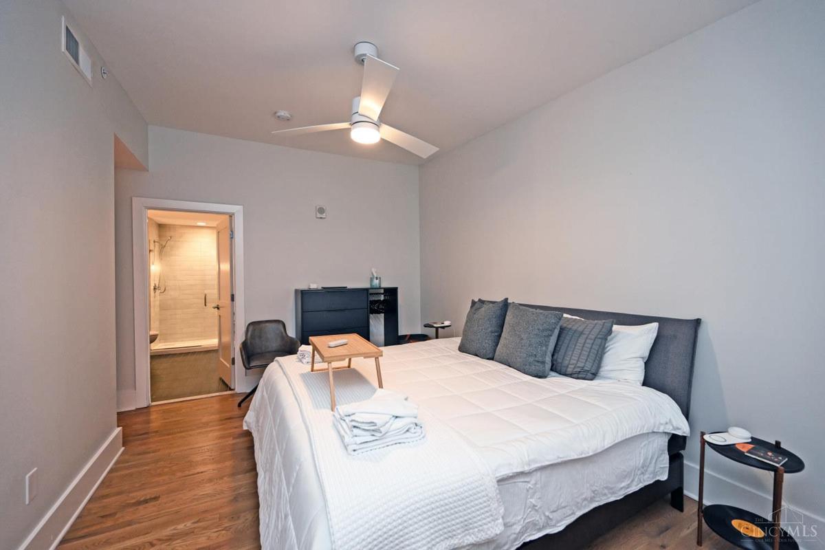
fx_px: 321
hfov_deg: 104.3
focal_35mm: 14
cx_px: 412
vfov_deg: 81.2
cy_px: 275
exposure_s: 1/60
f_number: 4
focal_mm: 14
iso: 800
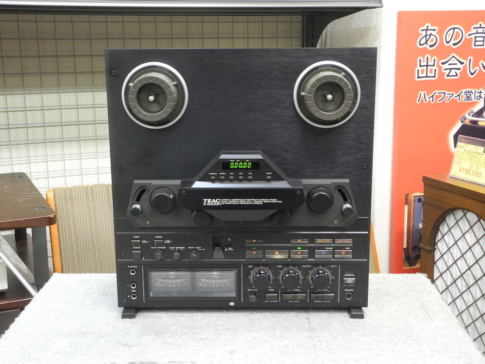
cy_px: 182
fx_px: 701
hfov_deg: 38.2
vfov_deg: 29.1
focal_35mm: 50
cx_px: 242
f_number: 3.5
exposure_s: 1/15.2
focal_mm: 10.7
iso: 400
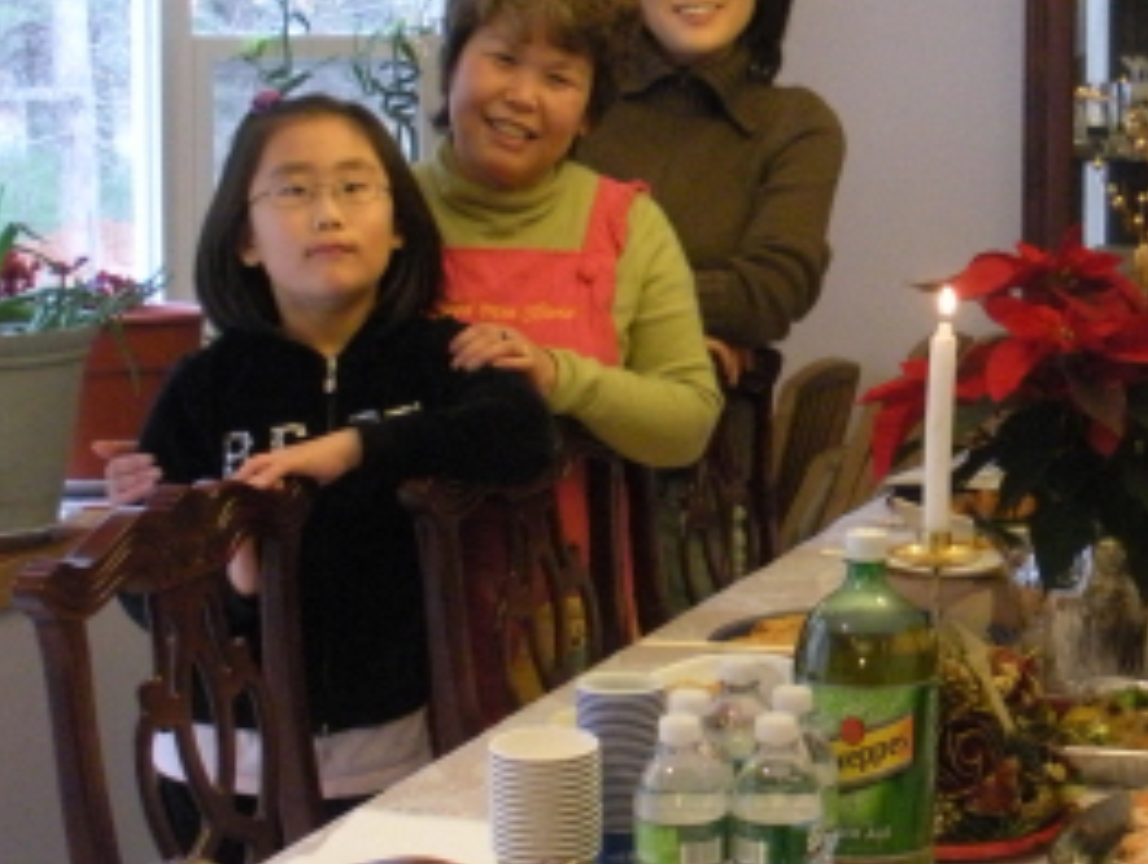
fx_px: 2723
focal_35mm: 82
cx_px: 1056
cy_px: 358
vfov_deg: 18.0
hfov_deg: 23.1
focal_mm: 6.3
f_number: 3.5
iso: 400
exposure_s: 1/32
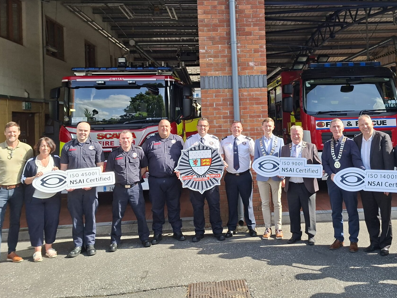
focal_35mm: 35
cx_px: 250
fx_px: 401
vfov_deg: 40.3
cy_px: 106
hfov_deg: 52.0
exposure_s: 1/801
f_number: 1.8
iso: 50
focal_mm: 5.54
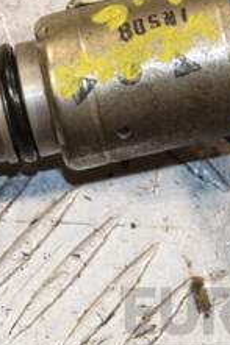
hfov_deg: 3.2
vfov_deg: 4.8
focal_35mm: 427
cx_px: 95
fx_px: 4102
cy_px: 103
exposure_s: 1/200
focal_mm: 105
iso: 800
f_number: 7.1
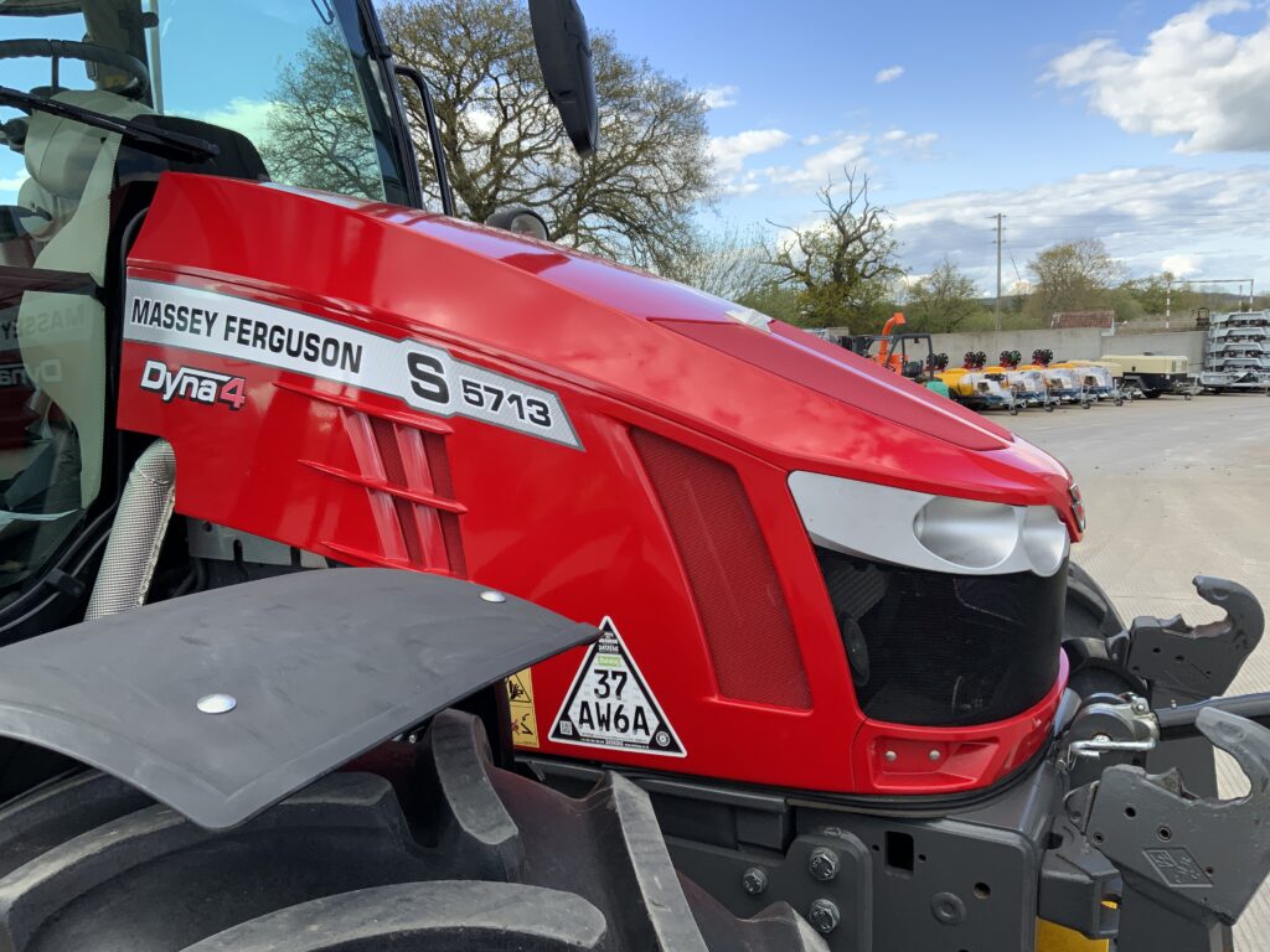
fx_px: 1064
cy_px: 476
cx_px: 635
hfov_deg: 61.7
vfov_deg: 48.2
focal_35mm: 29
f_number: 1.8
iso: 16
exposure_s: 1/432
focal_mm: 3
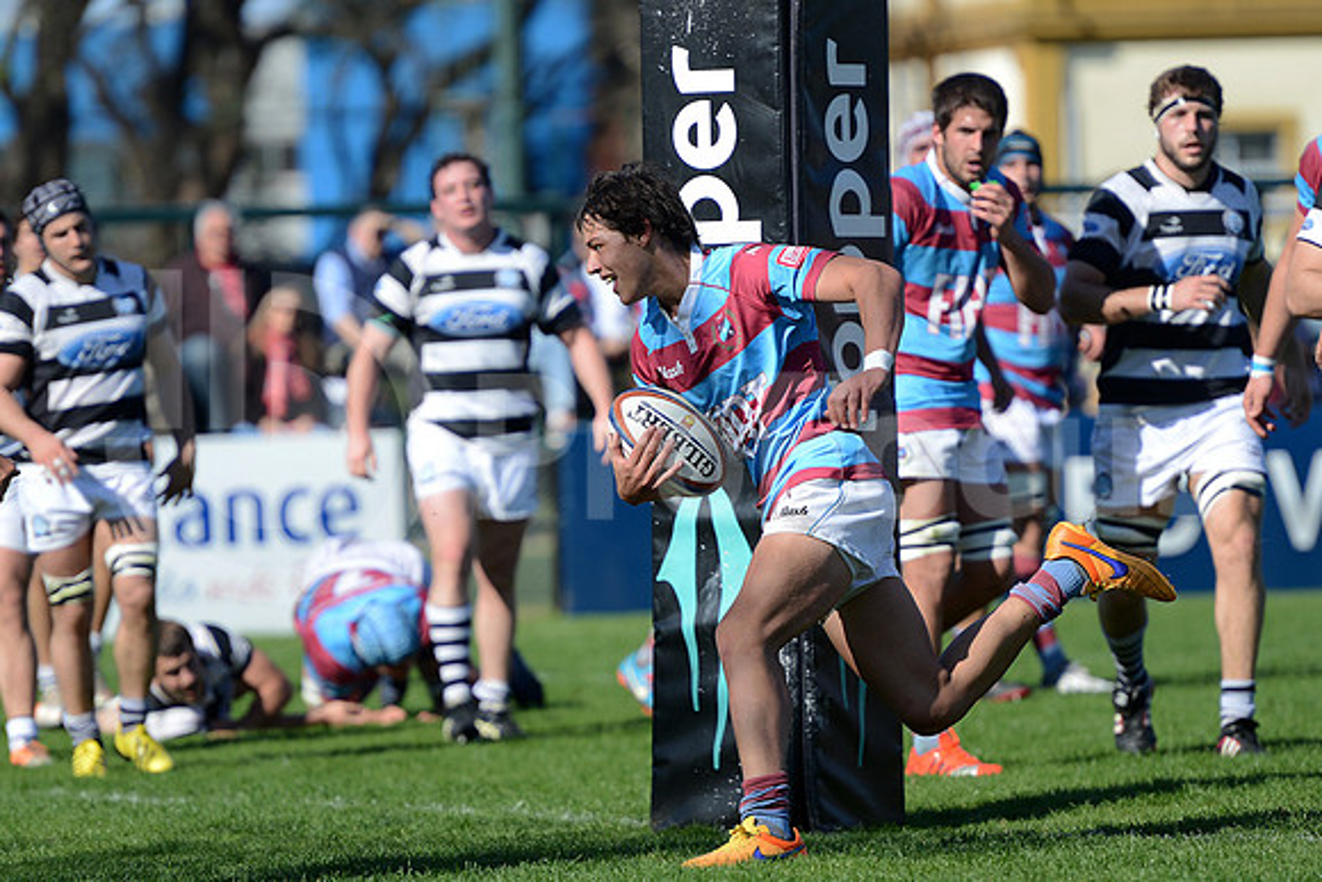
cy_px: 441
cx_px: 661
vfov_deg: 5.1
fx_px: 9917
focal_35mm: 270
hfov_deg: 7.6
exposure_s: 1/2000
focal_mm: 270
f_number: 4
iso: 320
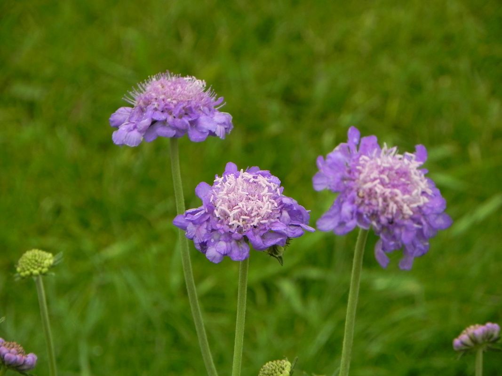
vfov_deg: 3.9
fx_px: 5467
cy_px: 188
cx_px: 251
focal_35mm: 377
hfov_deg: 5.3
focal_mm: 67.2
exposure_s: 1/100
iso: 160
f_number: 5
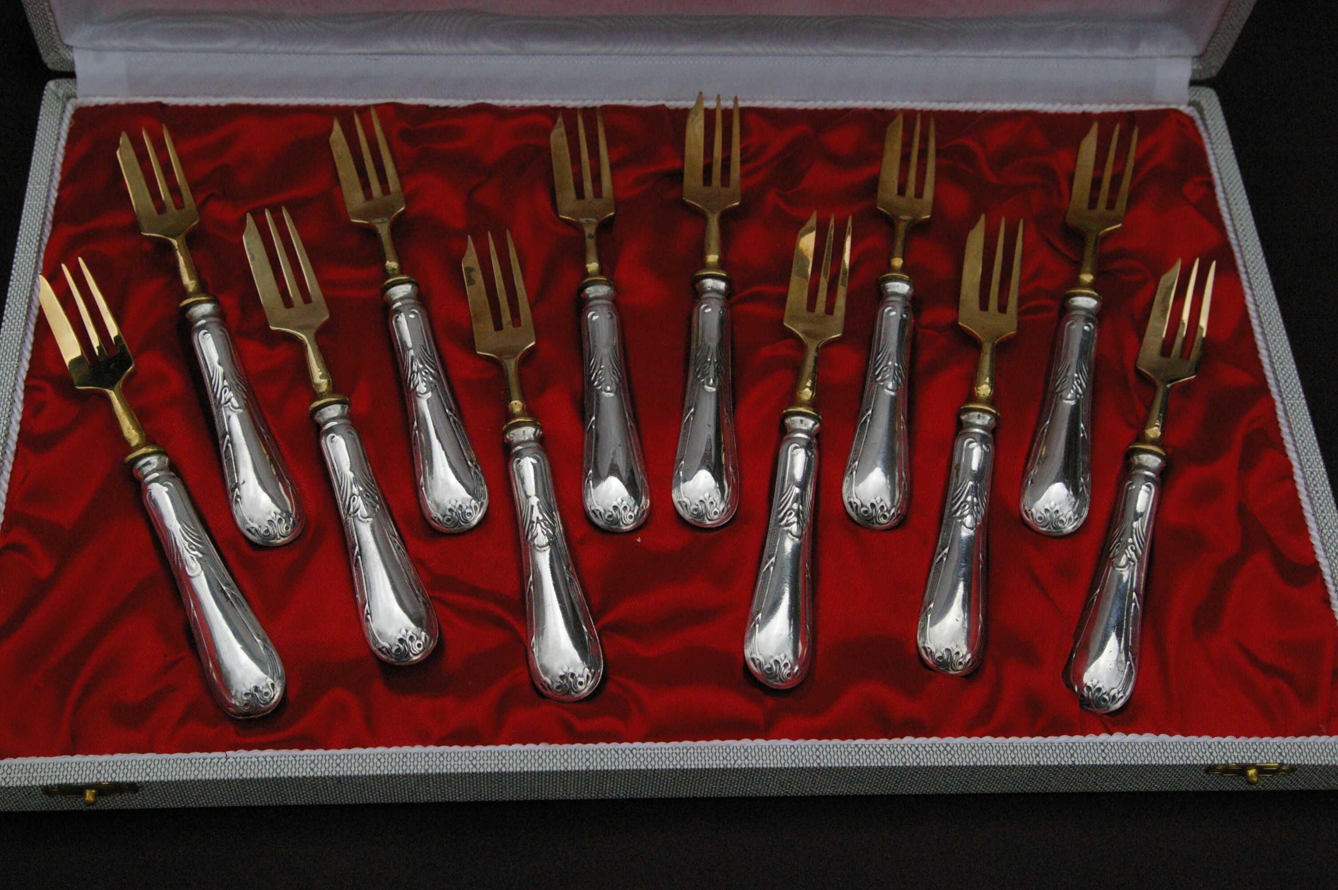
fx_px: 1448
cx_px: 669
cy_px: 445
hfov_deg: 49.6
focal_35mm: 39
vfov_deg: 34.1
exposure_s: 1/750
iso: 1600
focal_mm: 26
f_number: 8
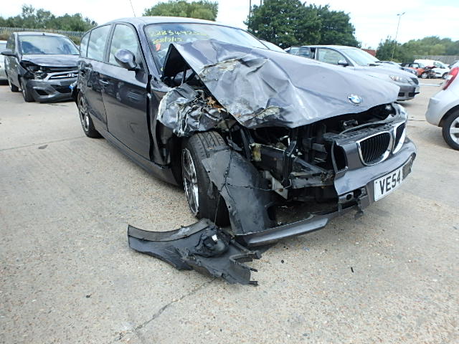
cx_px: 230
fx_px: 278
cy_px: 172
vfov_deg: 63.4
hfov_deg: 79.0
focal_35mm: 21
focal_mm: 3.7
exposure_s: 1/500
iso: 125
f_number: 3.5
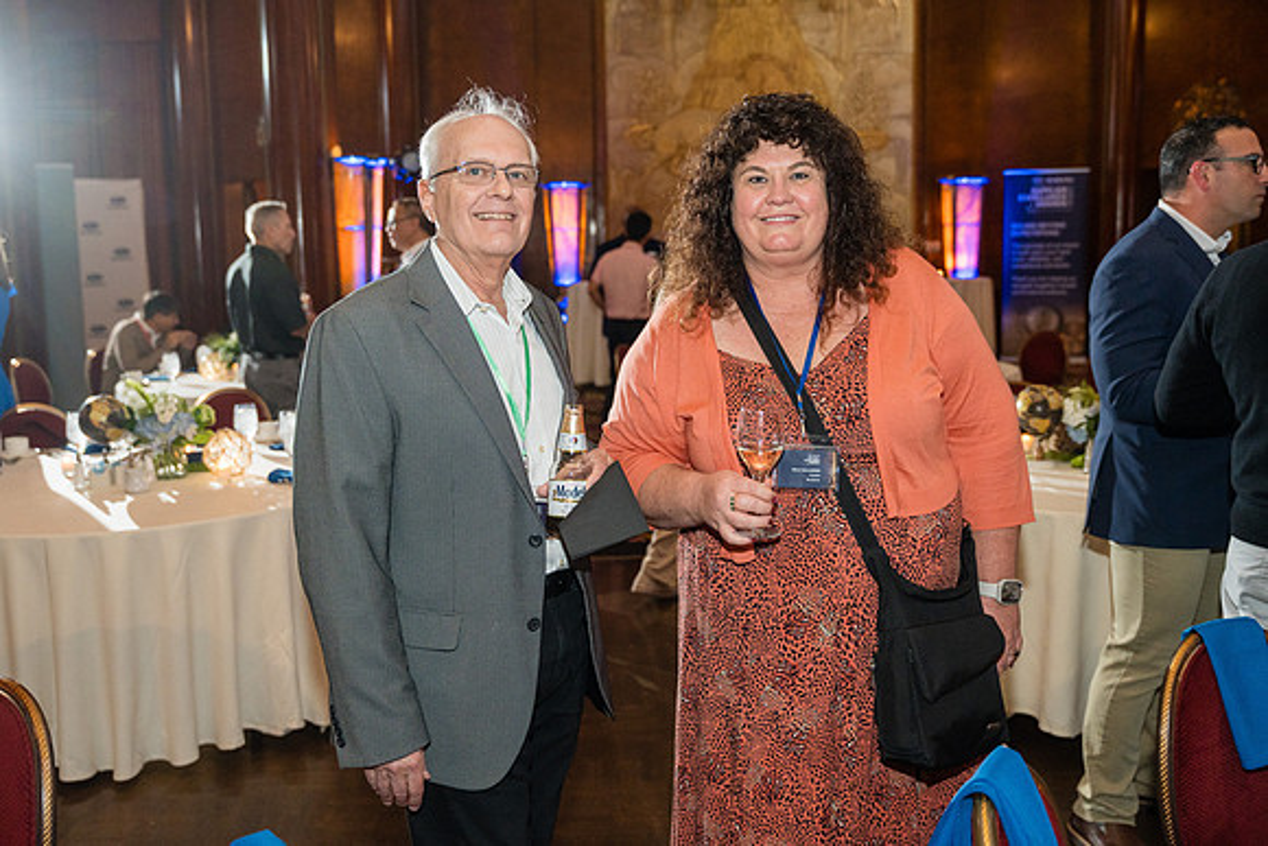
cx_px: 633
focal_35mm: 37
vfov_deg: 36.2
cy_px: 389
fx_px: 1293
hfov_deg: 52.2
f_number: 2.8
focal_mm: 32.8
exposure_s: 1/250
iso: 2500
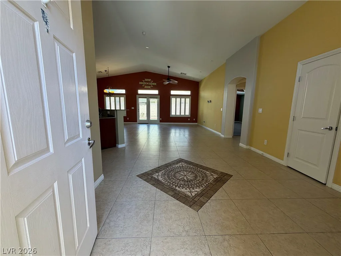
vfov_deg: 85.7
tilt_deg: -8.7
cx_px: 170
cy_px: 128
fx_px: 138
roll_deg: -0.5
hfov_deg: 102.1
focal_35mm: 14
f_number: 2.2
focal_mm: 2.22
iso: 100
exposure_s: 1/120
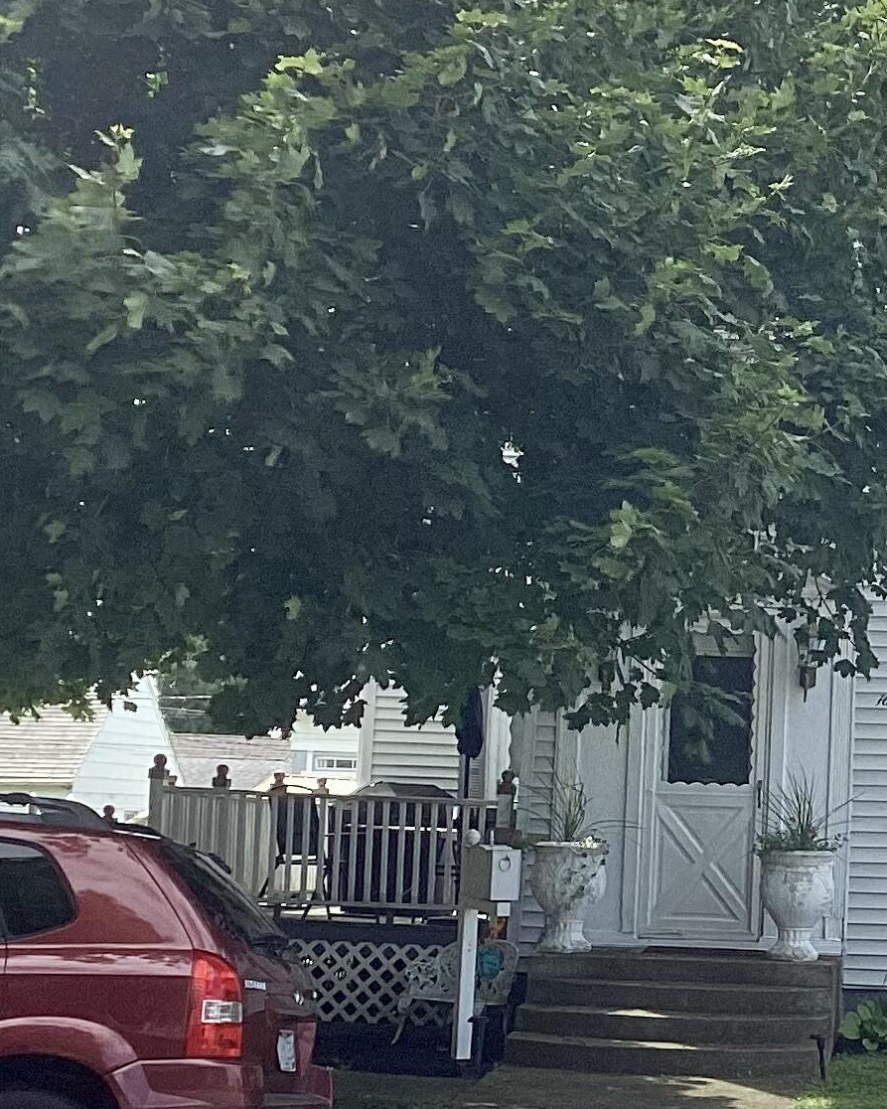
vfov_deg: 27.1
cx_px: 1177
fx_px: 2297
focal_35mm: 70
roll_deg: -3.2
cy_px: 425
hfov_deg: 19.9
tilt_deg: +2.8
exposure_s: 1/831
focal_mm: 3.3
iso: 25
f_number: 2.4
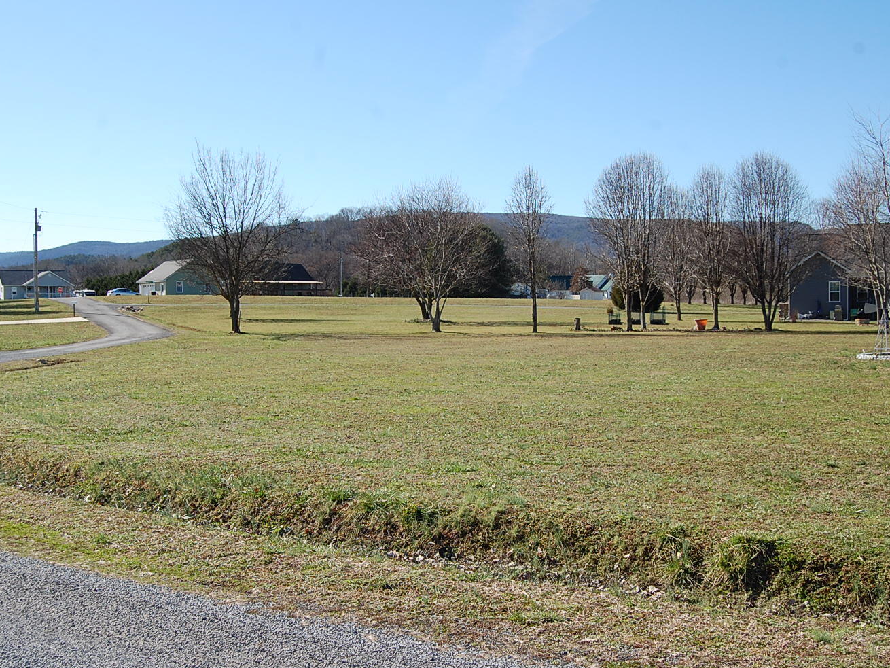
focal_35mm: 43
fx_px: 1106
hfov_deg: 43.8
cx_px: 435
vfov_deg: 33.6
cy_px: 329
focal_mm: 26
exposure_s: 1/320
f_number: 9
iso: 200
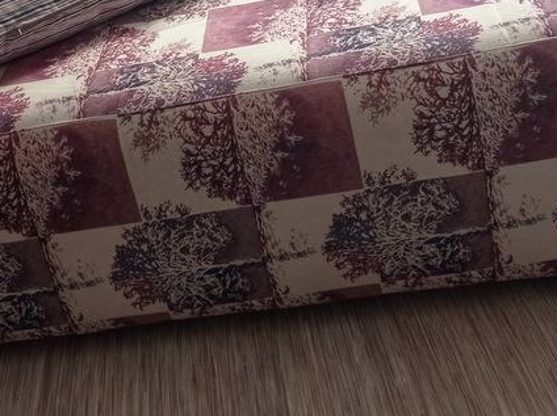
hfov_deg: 29.3
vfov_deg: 22.0
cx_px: 200
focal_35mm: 66
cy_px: 93
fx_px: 1061
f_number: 1.79
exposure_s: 1/33.3
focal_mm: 4.7
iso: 176
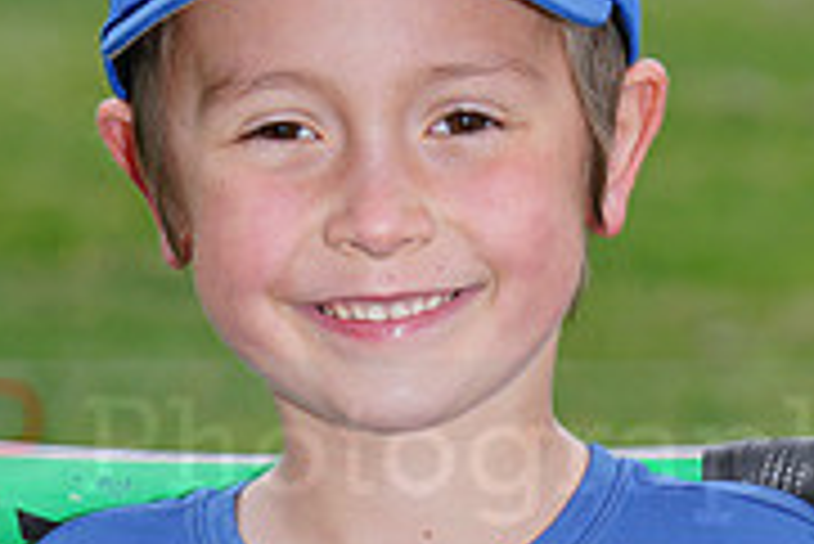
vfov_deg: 2.2
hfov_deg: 3.4
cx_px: 391
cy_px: 420
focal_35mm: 615
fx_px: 13917
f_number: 9
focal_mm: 192
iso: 200
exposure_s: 1/200
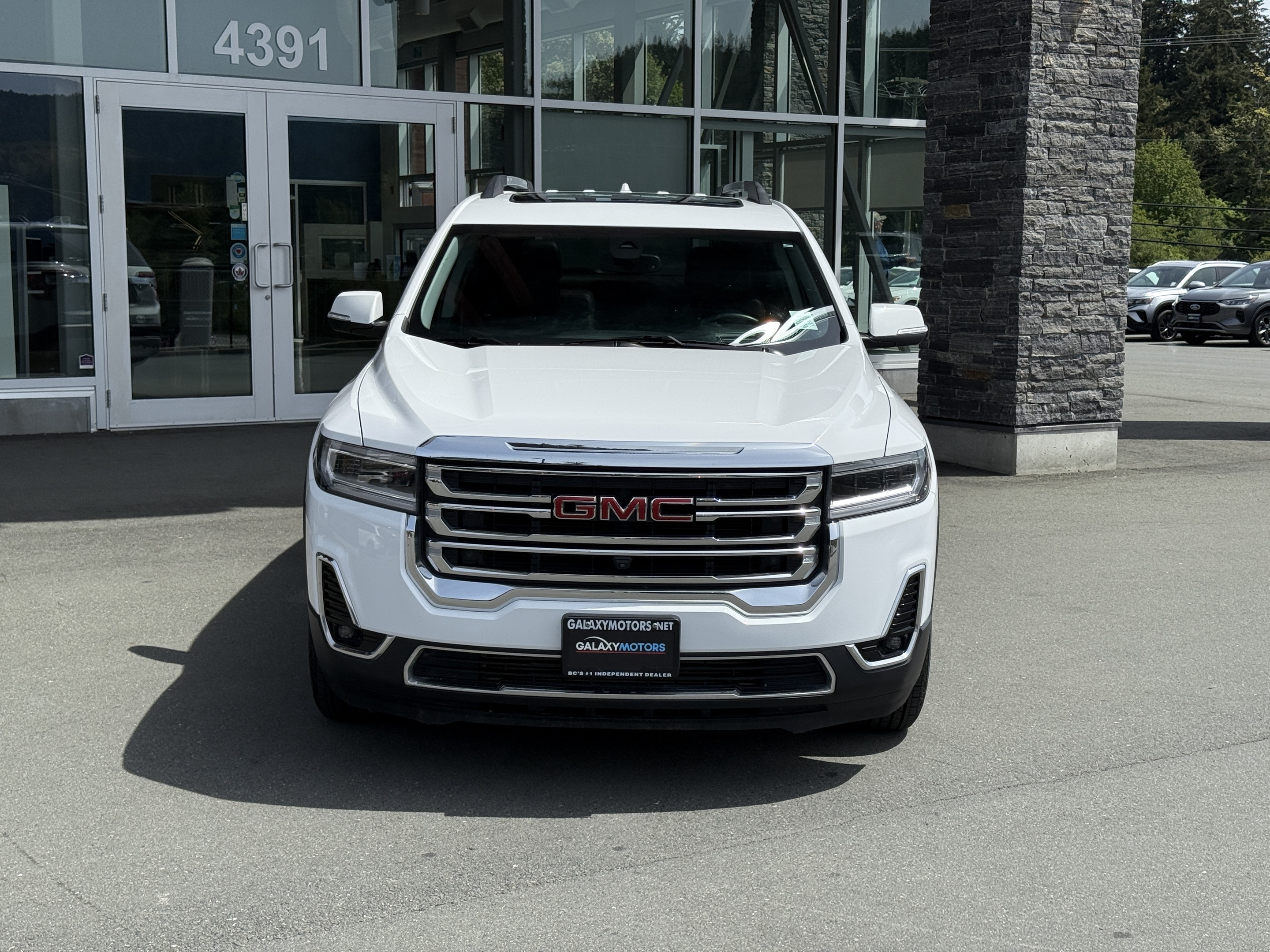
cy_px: 476
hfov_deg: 39.7
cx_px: 635
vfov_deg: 30.3
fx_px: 1761
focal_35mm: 48
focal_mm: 6.76
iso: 64
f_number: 1.78
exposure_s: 1/6536
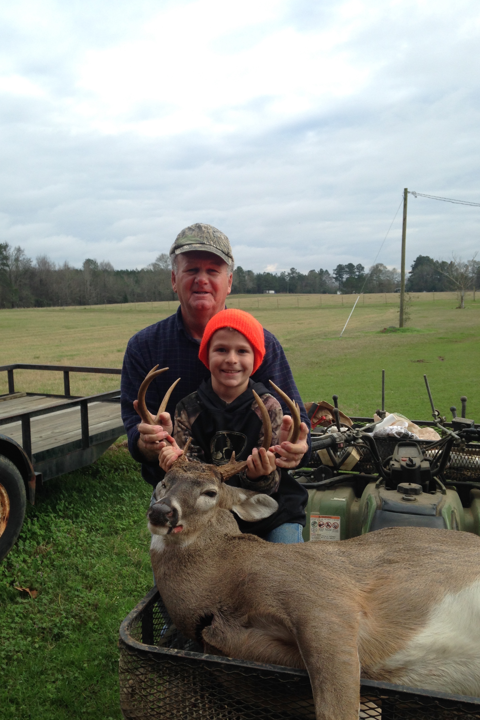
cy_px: 363
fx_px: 700
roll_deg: +2.6
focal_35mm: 35
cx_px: 214
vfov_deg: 54.4
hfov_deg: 37.8
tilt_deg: -4.4
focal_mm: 4.12
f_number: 2.4
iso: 50
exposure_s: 1/376
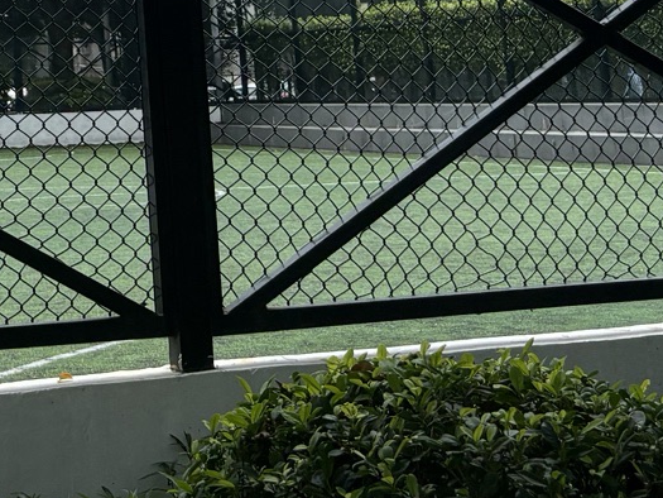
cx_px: 1
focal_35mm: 99
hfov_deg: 19.3
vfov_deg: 13.3
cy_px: -422
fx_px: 1897
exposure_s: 1/1642
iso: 50
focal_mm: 5.96
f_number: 1.6
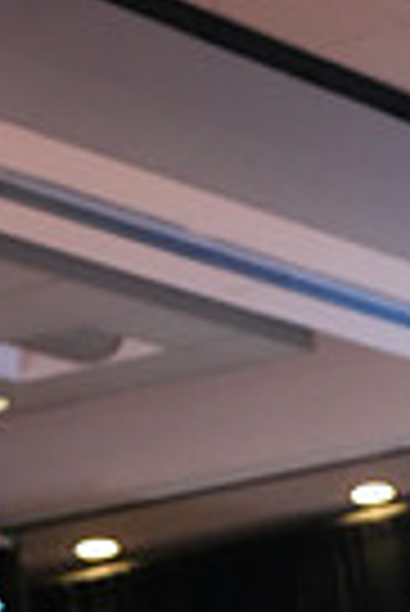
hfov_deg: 4.9
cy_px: 1269
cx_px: 701
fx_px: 4788
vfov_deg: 7.0
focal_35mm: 281
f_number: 4.5
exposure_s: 1/400
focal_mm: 66
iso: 8000
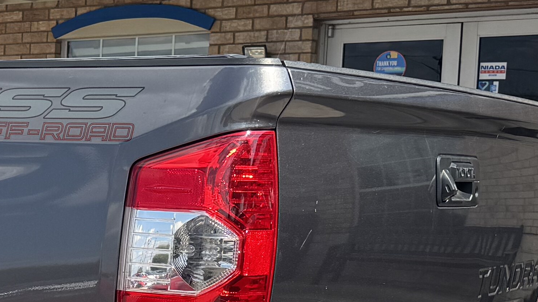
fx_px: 1426
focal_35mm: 100
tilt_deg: -6.7
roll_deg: -1.5
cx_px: -144
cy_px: 310
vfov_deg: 12.0
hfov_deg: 19.8
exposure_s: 1/2959
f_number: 1.78
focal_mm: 6.76
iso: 80
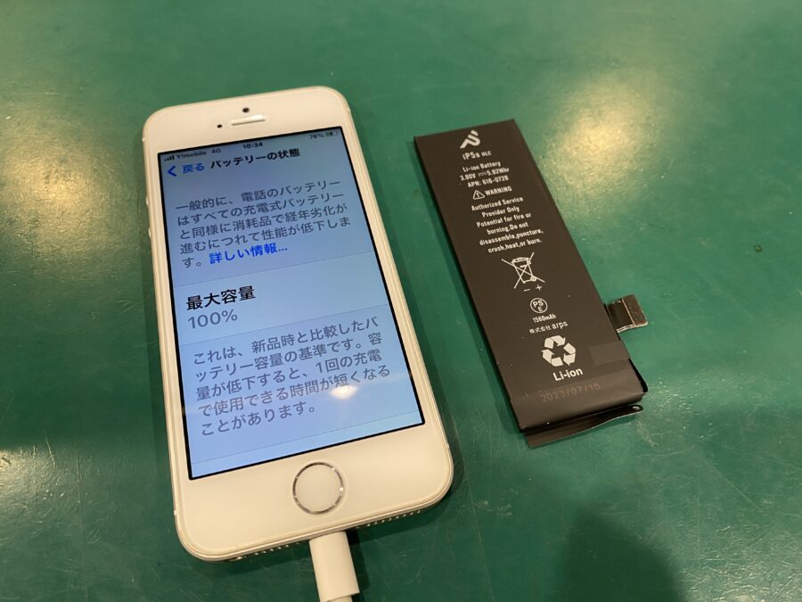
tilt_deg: -61.5
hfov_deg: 67.3
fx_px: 602
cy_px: 301
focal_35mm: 26
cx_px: 401
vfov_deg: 53.1
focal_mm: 4.25
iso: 100
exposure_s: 1/50
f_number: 1.8
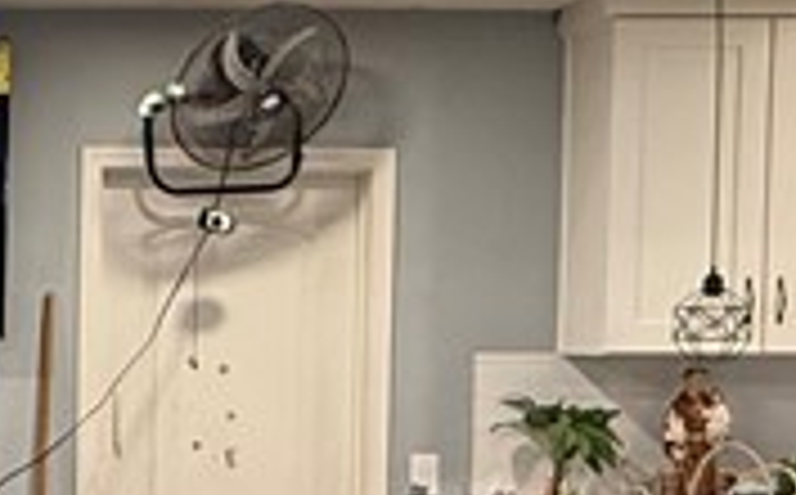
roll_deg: -0.7
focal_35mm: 86
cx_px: -166
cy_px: 441
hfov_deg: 22.2
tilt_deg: -2.7
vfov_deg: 15.0
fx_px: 1863
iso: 320
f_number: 2.2
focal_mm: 2.22
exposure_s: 1/60
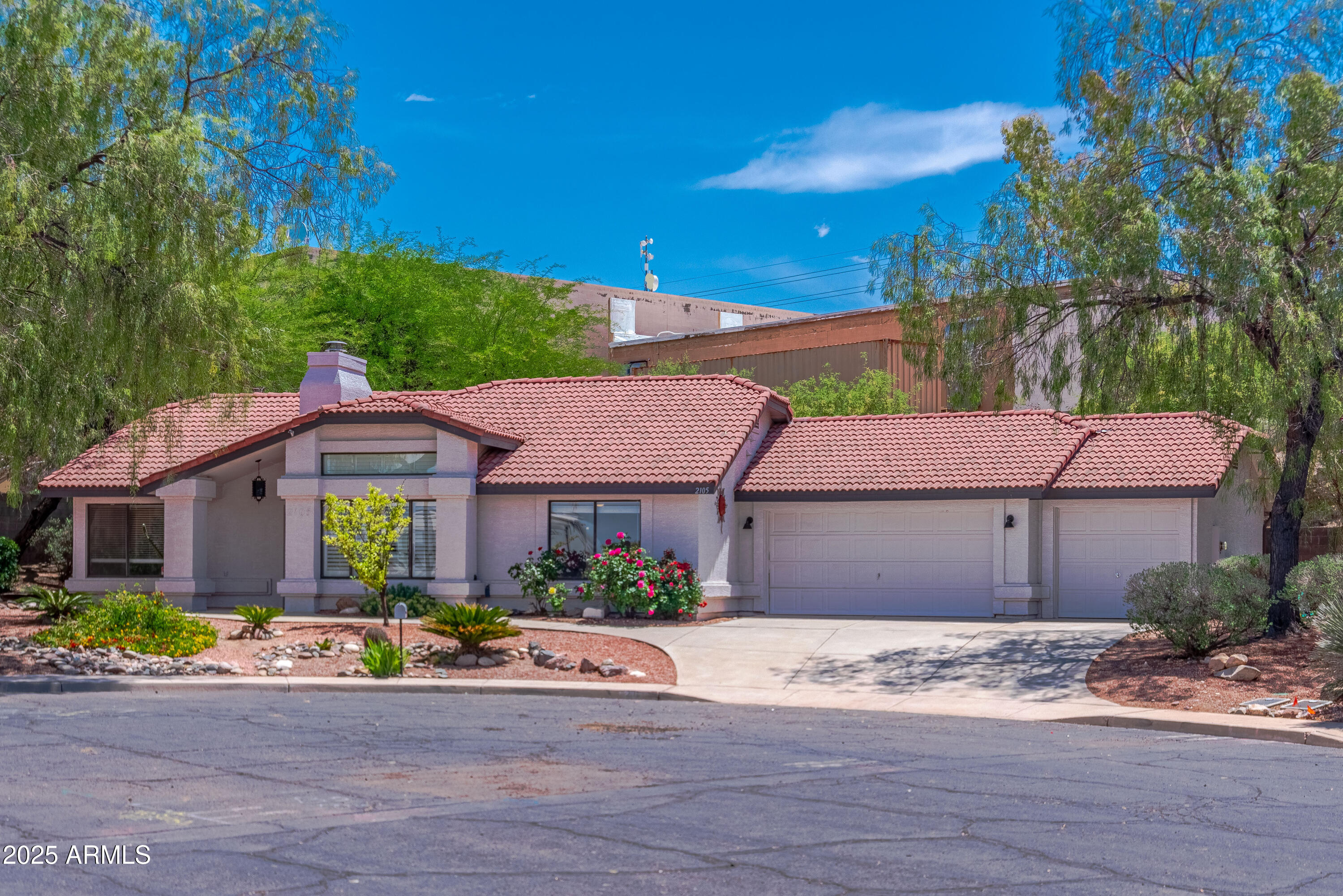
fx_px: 1828
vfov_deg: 27.5
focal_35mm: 49
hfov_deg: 40.3
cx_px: 672
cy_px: 448
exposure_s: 1/8000
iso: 160
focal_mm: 33
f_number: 9
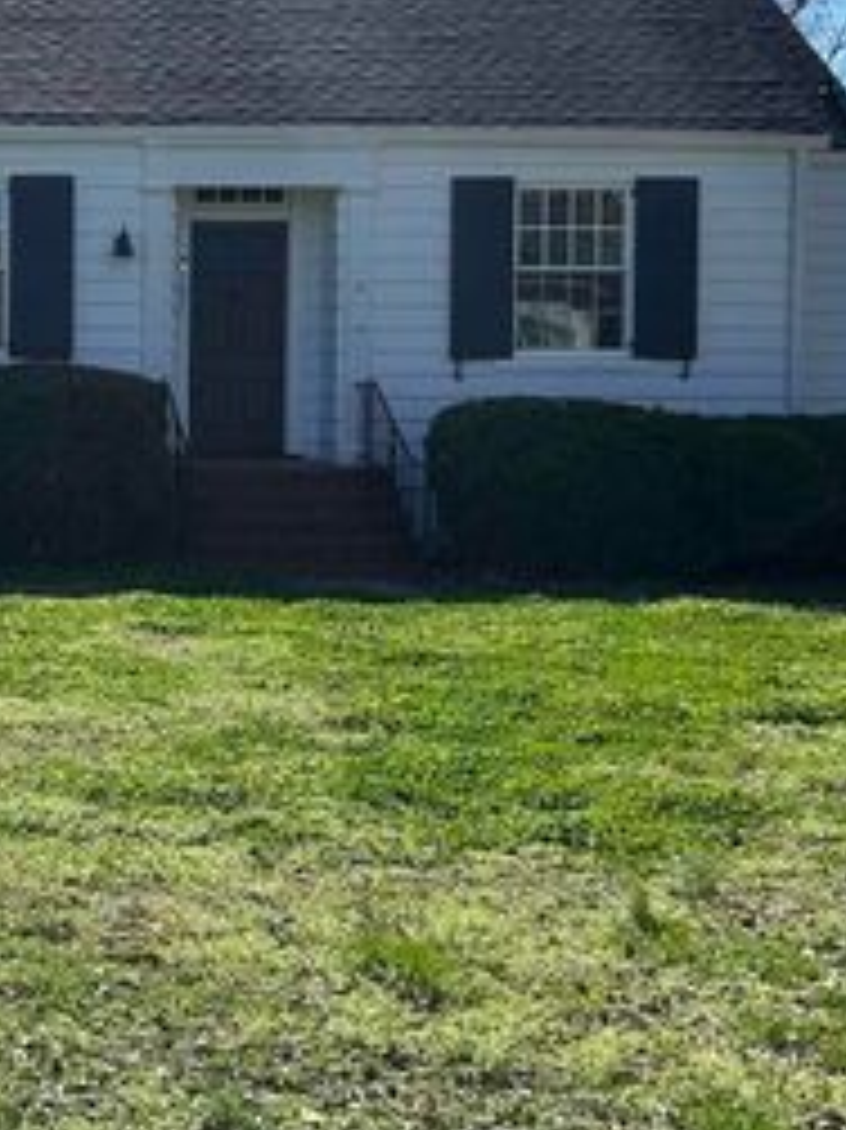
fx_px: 2250
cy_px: 479
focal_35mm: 69
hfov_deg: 20.4
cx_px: -72
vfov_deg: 28.1
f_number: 1.5
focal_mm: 5.7
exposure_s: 1/4115
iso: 50
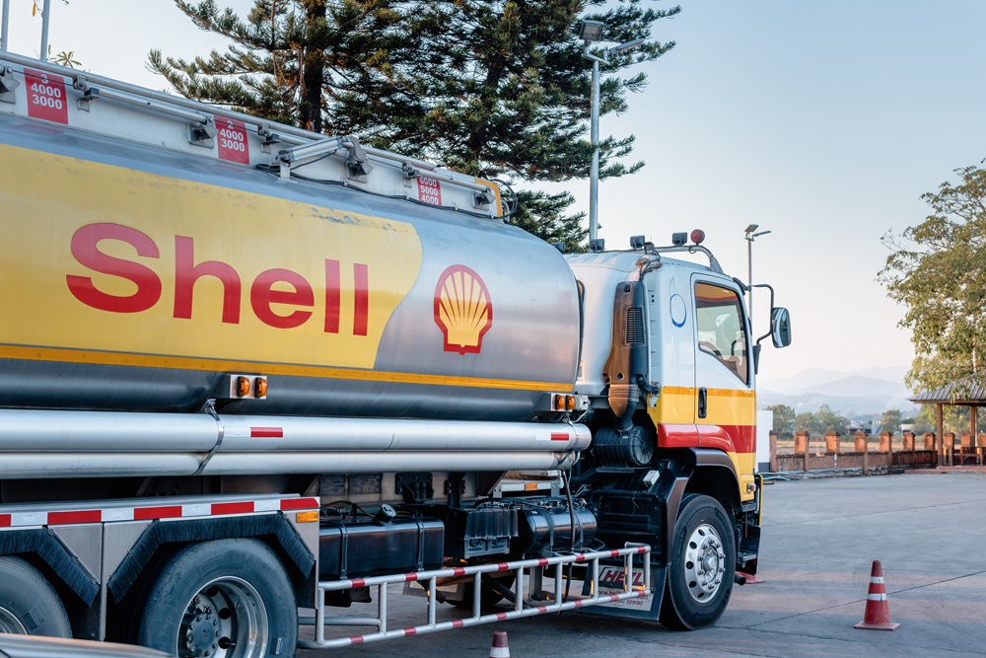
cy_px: 329
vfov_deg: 26.0
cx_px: 493
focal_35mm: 52
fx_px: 1424
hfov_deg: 38.2
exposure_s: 1/125
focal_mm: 52
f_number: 5.6
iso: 200
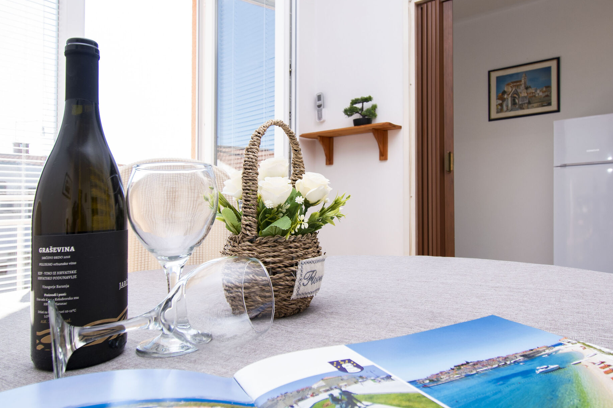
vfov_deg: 55.1
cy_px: 193
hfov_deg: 76.1
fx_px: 392
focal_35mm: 23
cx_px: 297
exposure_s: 1/80
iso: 100
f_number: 5.6
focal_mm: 10
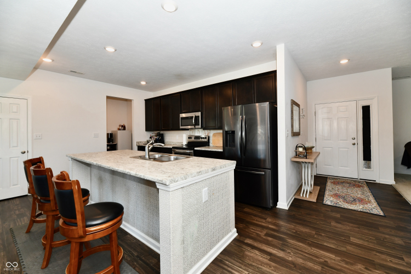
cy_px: 137
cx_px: 206
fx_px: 160
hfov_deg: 104.3
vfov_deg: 81.2
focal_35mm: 14
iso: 640
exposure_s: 1/60
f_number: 6.3
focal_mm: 14
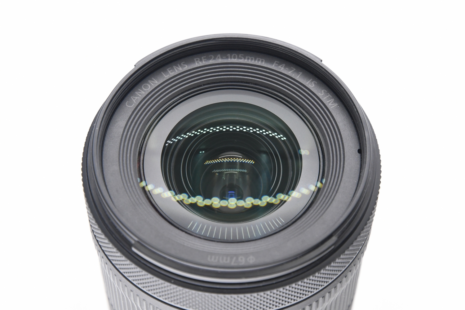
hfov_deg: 17.1
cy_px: 155
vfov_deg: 11.4
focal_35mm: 120
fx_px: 1550
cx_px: 232
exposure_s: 1/125
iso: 1600
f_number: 8
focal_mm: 80
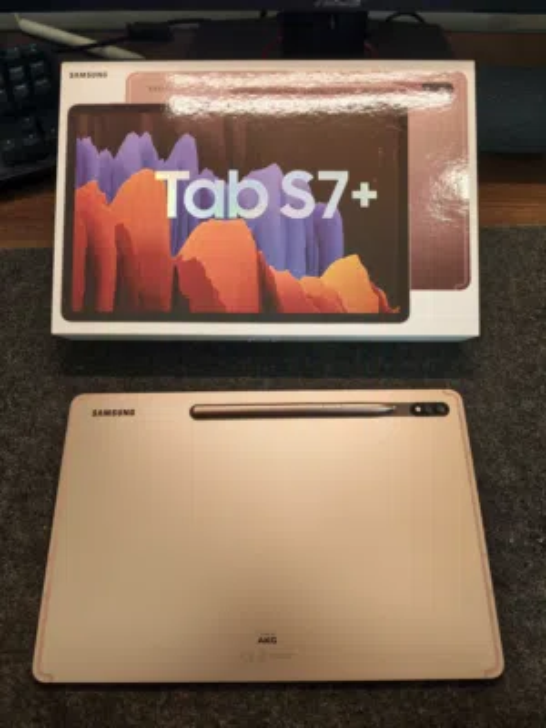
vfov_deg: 73.9
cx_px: 273
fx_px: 484
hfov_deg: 58.9
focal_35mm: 23
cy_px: 364
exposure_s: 1/100
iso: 80
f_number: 1.67
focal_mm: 6.62
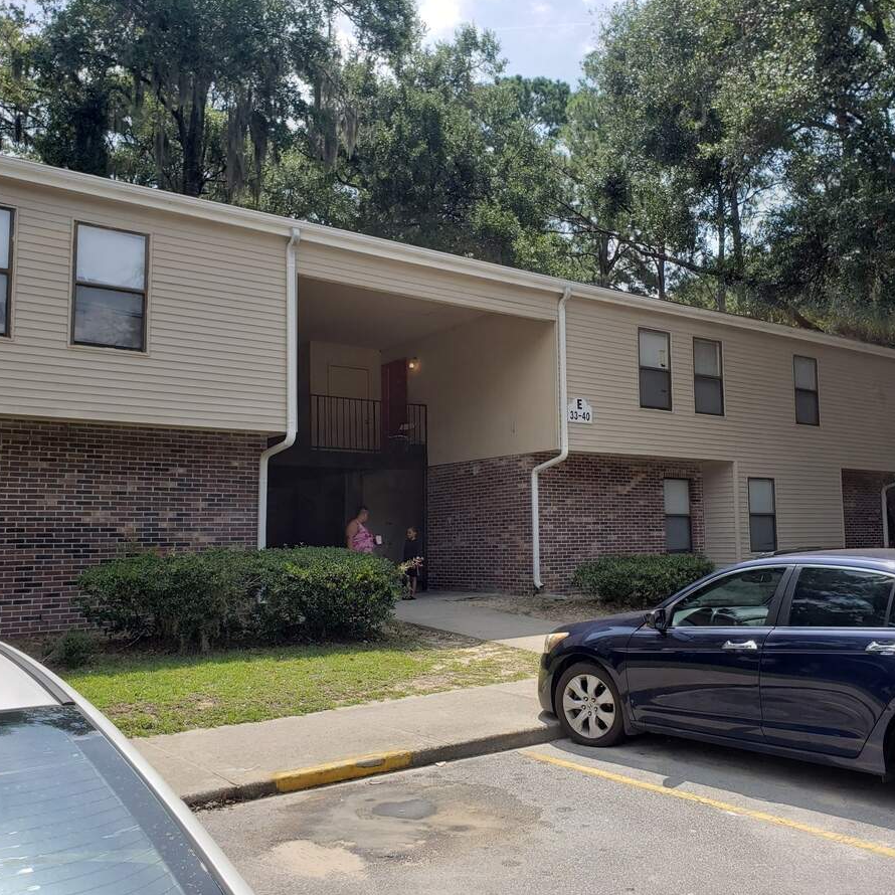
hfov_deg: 52.4
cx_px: 510
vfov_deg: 52.5
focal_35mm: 31
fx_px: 907
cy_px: 448
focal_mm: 4.3
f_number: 2.4
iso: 50
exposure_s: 1/540
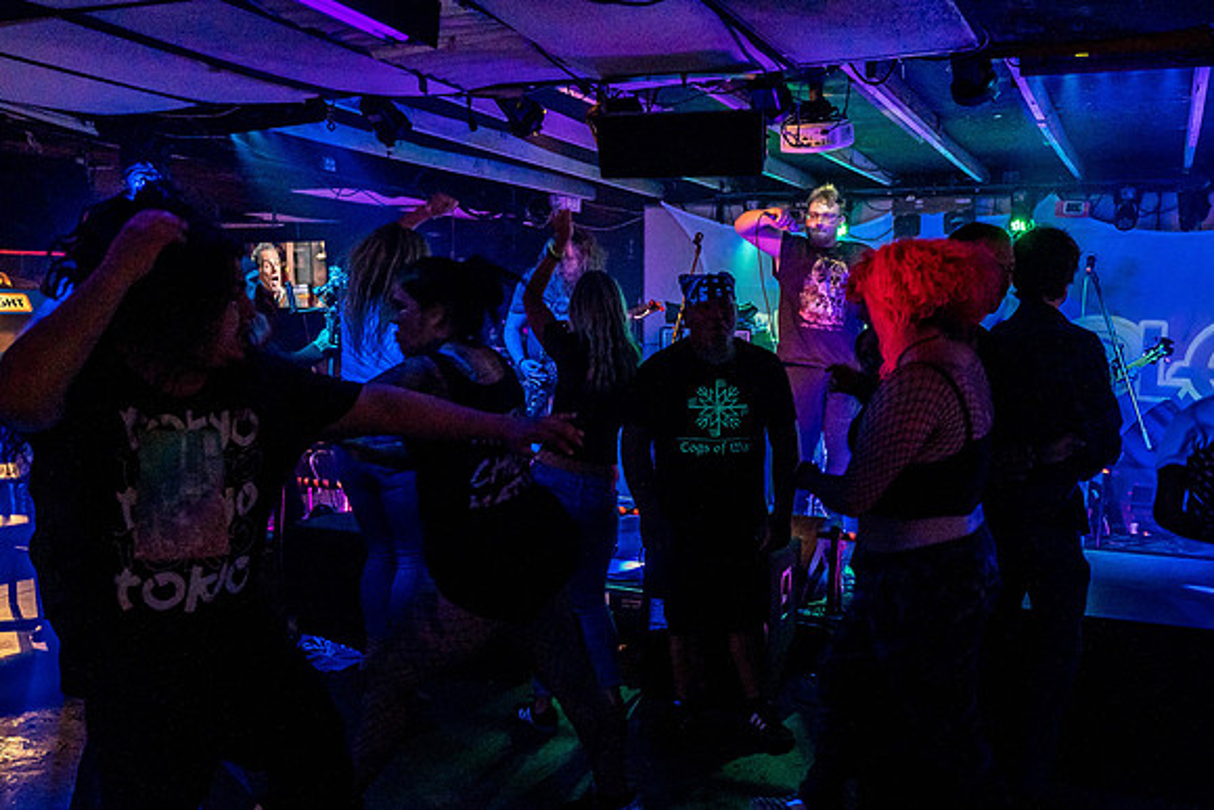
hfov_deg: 57.0
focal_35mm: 33
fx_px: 1115
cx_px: 664
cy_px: 512
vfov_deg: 39.6
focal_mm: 21.4
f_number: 2.8
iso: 3200
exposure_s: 1/160
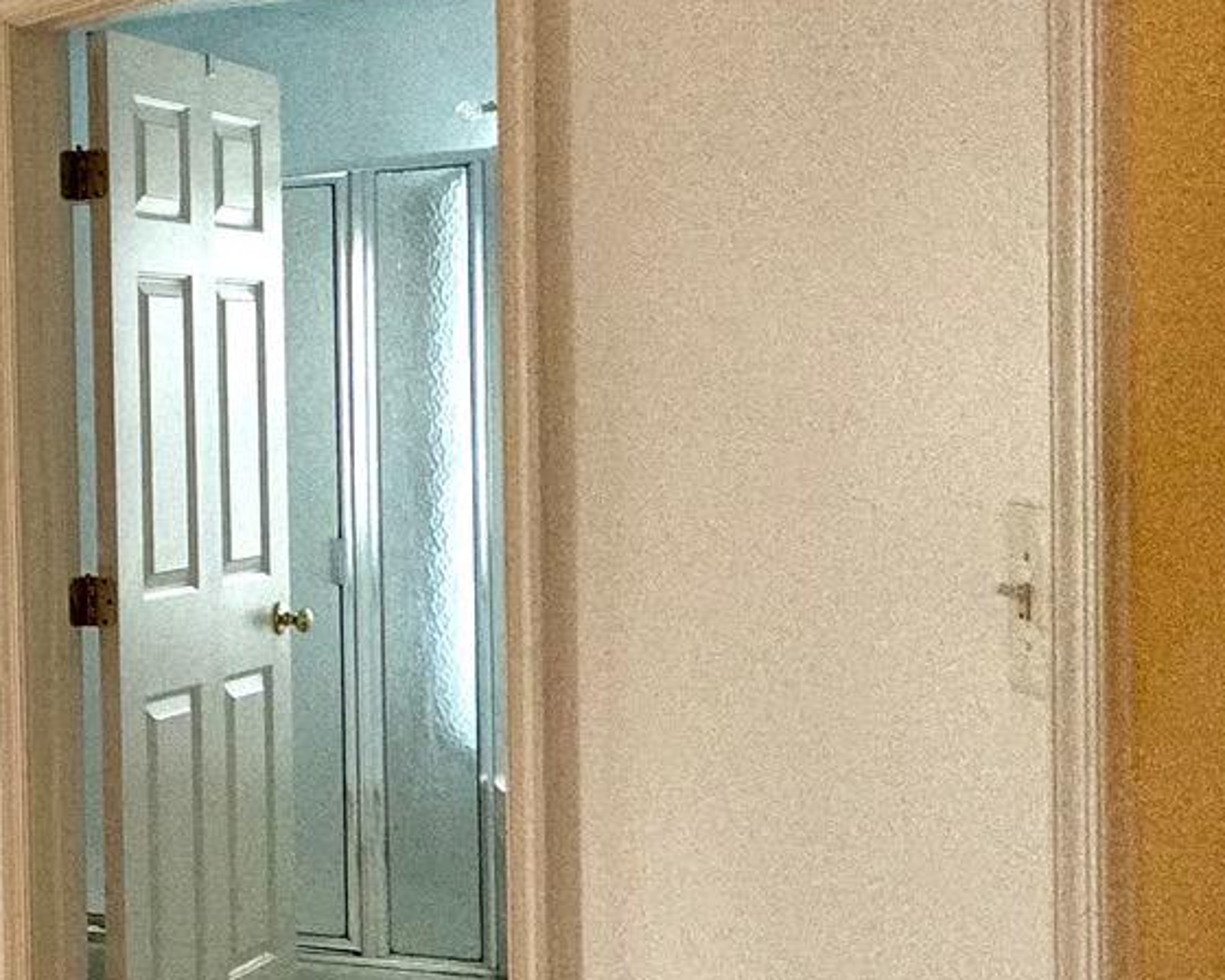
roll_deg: +0.9
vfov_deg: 30.2
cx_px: -877
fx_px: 1813
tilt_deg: -2.1
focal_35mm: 50
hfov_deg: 23.4
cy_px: 468
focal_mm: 2.22
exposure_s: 1/120
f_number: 2.2
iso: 100
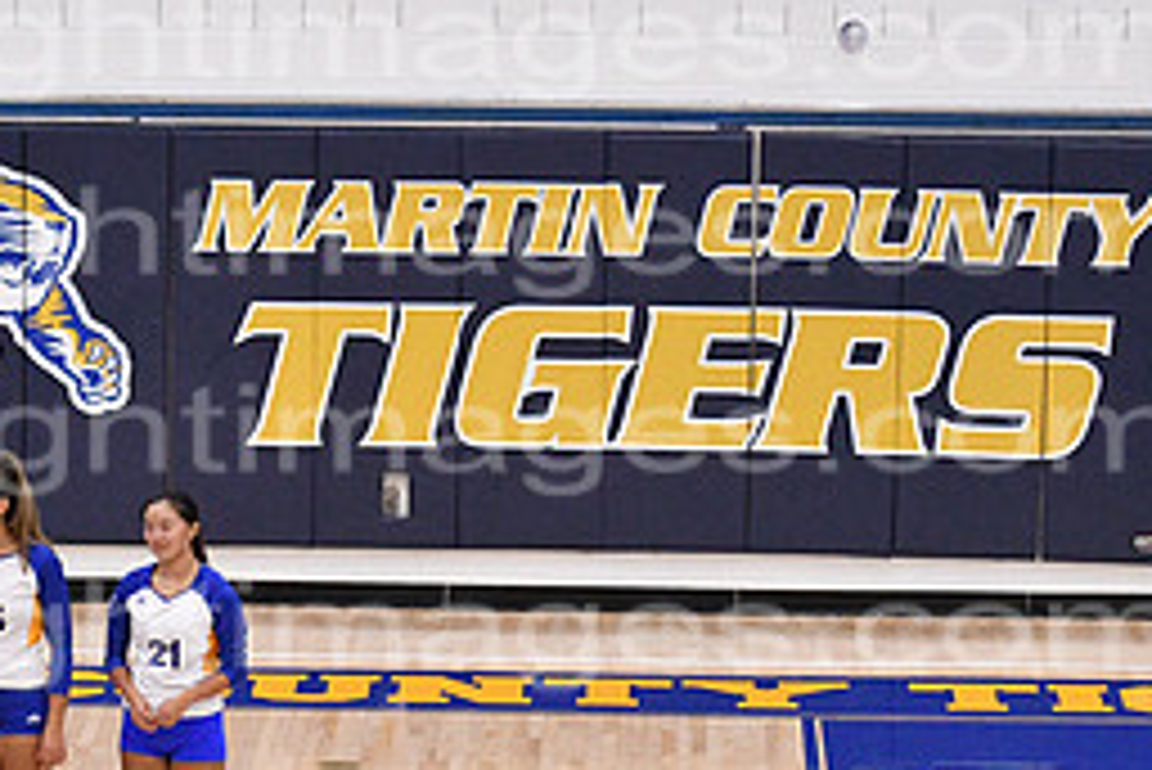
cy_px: 538
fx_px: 7620
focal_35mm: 238
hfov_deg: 8.6
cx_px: 166
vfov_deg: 5.8
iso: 6400
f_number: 3.2
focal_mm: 70
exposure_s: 1/1000
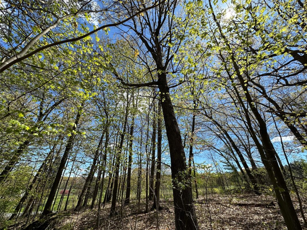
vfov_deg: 85.7
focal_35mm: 14
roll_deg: -2.7
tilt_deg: +30.3
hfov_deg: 102.1
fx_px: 124
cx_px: 154
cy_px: 115
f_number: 2.2
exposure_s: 1/1276
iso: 40
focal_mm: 2.22
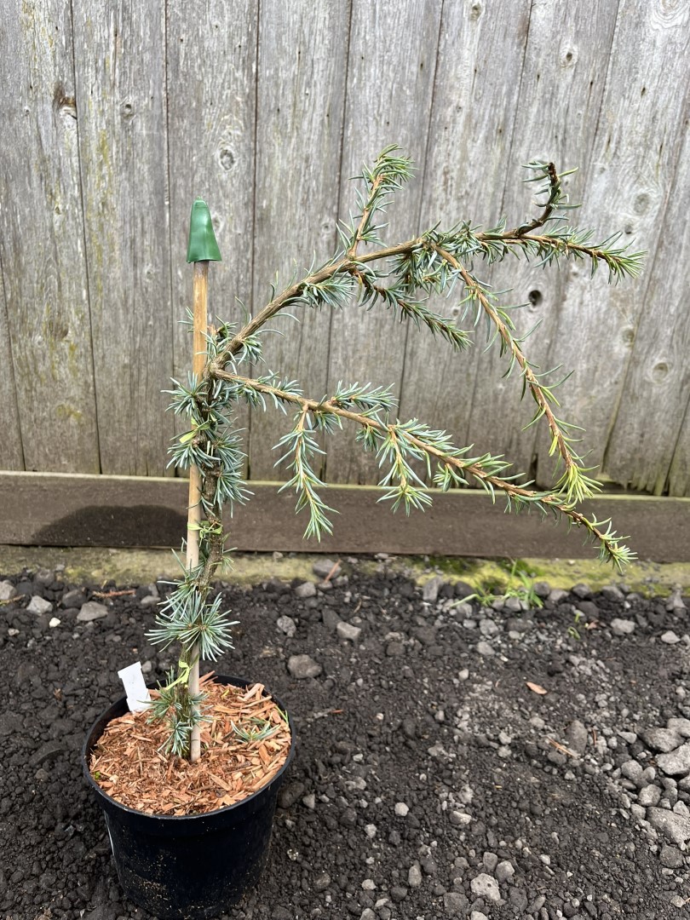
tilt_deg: -24.1
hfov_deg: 53.1
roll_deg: -3.4
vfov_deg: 67.3
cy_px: 460
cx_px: 345
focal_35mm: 26
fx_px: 691
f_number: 1.6
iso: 32
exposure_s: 1/122
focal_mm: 5.1
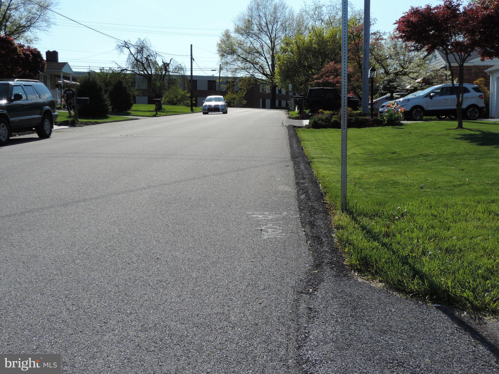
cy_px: 187
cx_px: 250
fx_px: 577
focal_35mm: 40
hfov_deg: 46.8
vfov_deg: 36.0
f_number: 3.3
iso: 80
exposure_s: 1/1250
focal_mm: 7.1
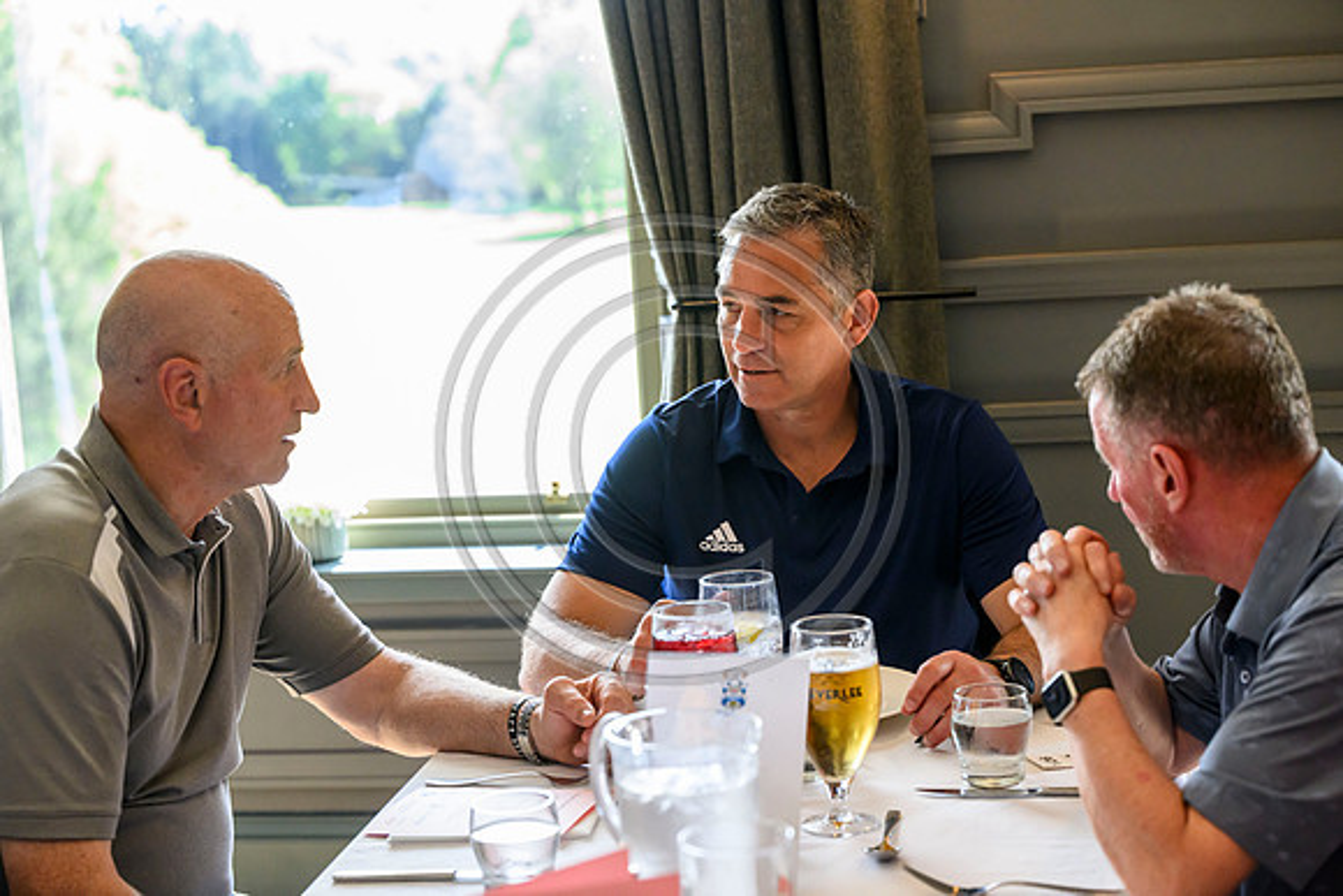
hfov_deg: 28.8
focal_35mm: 70
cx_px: 672
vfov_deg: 19.5
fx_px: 2612
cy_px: 448
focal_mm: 70
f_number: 4
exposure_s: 1/800
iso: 4000
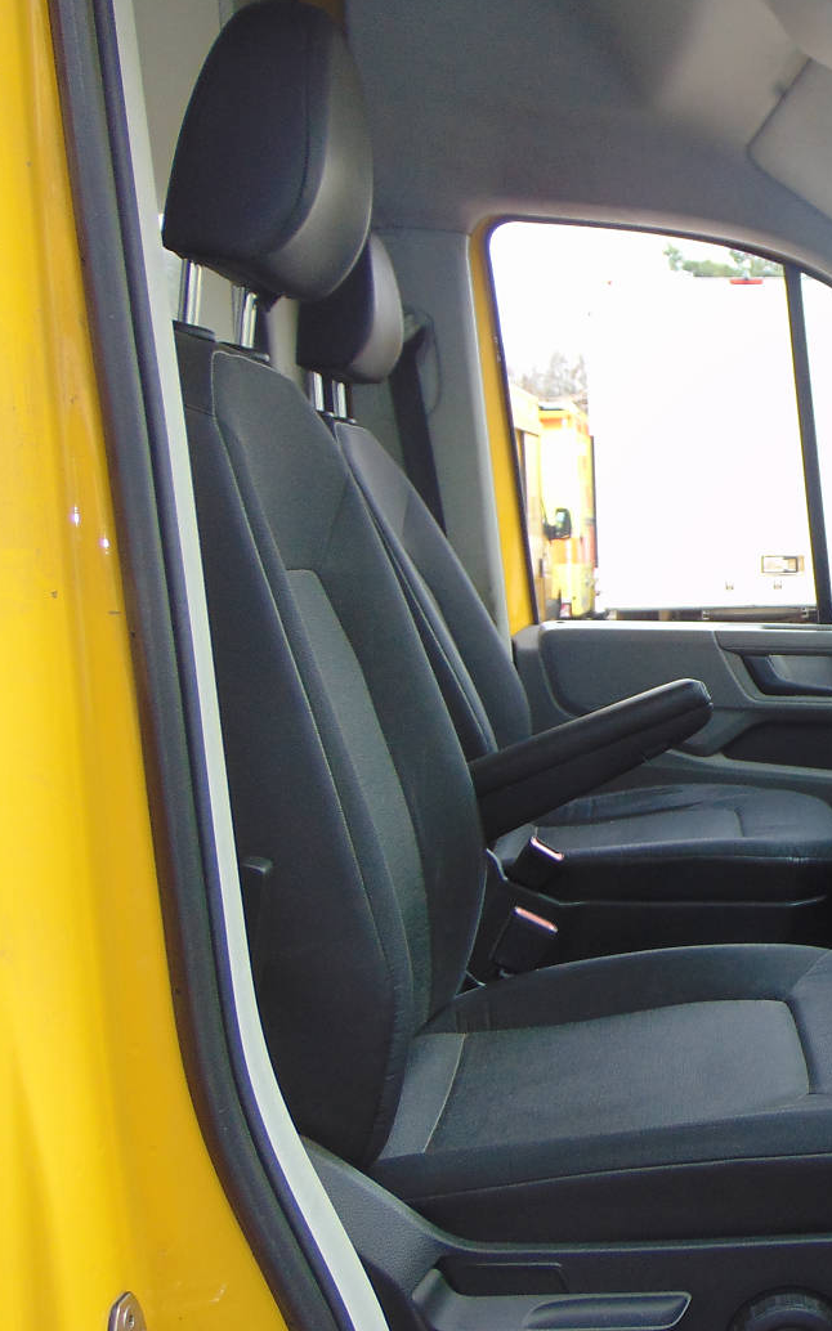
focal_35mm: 41
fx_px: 1488
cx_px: 889
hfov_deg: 28.7
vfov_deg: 48.2
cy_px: 672
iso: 80
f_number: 3
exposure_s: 1/100
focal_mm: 4.5
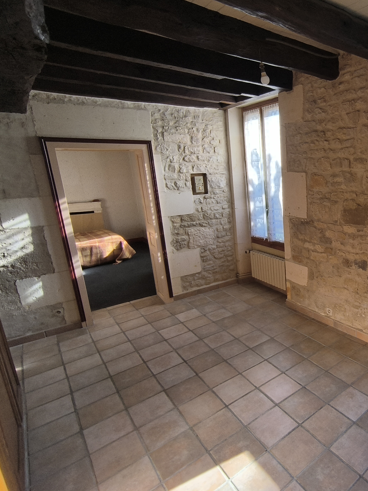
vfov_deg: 76.4
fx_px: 312
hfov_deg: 53.6
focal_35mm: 22
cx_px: 330
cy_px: 242
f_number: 2.2
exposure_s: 1/216
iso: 50
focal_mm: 1.65
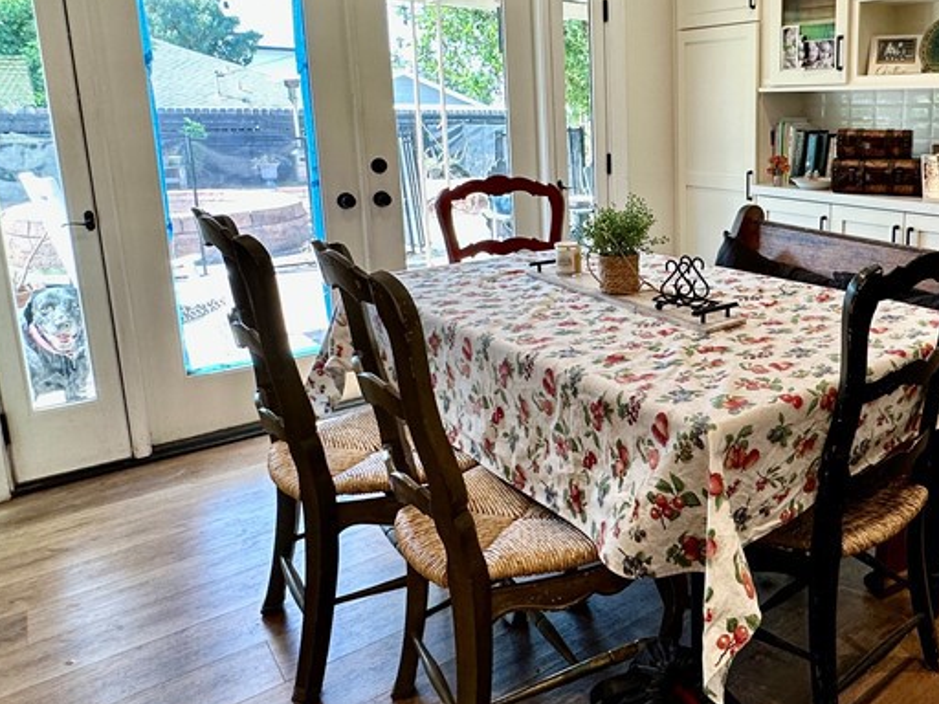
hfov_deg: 58.9
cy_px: 255
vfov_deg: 49.2
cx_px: 741
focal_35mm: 28
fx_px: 760
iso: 100
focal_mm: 2.22
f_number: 2.2
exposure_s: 1/120
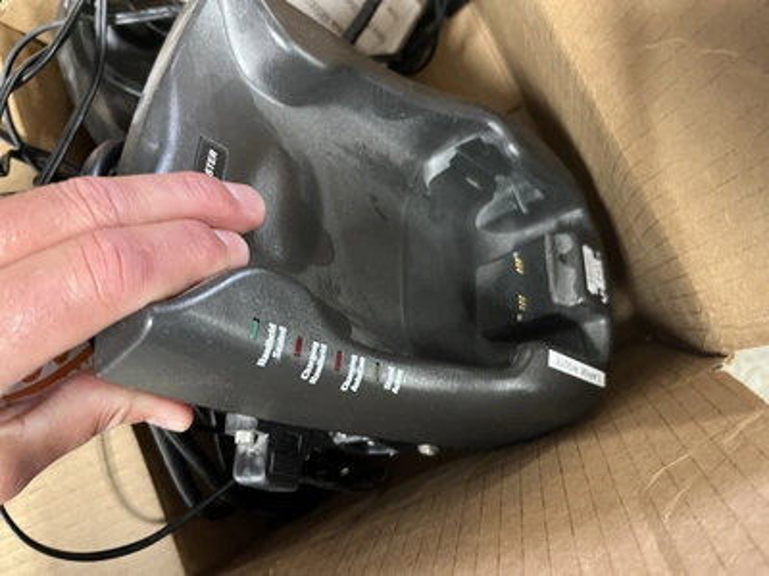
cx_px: 384
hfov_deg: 67.3
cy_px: 288
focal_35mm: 26
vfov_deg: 53.1
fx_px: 578
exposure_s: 1/40
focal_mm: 5.1
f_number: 1.6
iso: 500
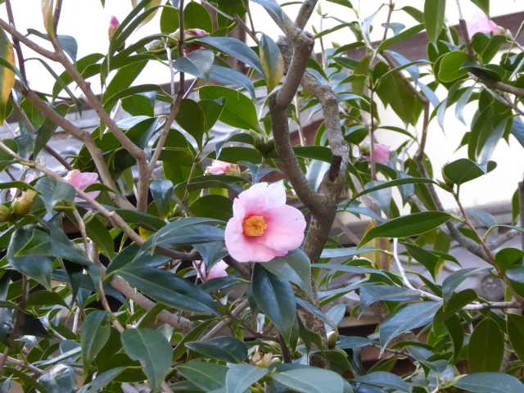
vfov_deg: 11.7
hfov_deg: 15.5
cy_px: 196
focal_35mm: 127
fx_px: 1922
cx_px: 262
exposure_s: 1/60
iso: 800
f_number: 5.1
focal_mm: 20.6
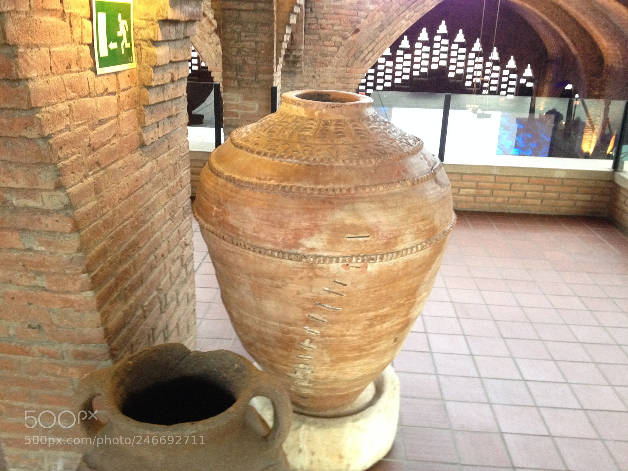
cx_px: 314
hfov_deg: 52.6
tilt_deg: -24.6
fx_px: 635
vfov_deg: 40.7
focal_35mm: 35
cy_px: 236
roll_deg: -3.0
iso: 320
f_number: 2.4
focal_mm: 4.28
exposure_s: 1/20
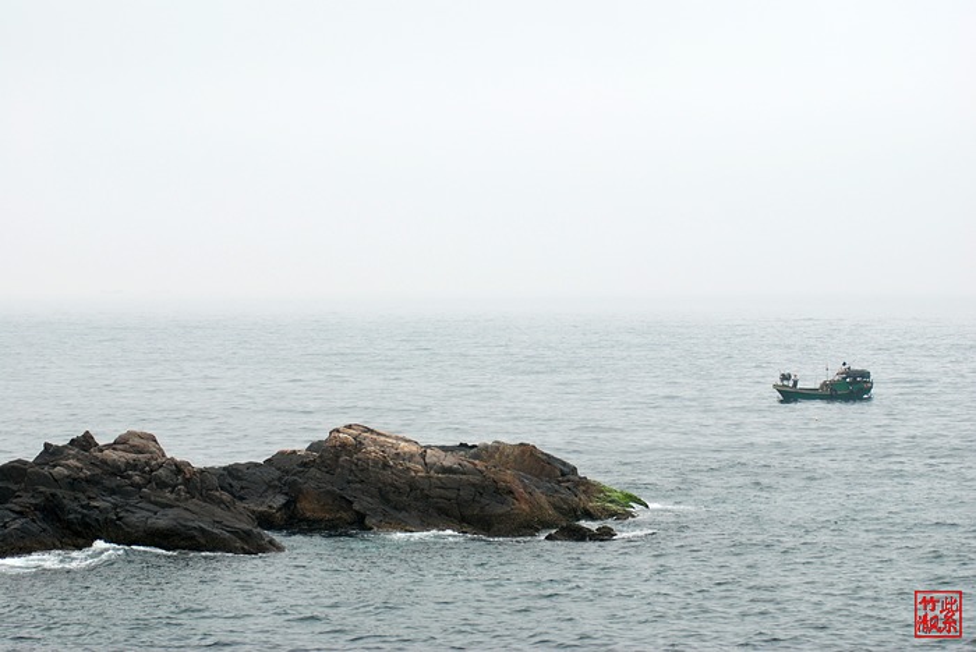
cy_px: 326
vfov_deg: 11.4
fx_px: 3256
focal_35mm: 120
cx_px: 488
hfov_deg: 17.0
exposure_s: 1/500
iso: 200
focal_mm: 80
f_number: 4
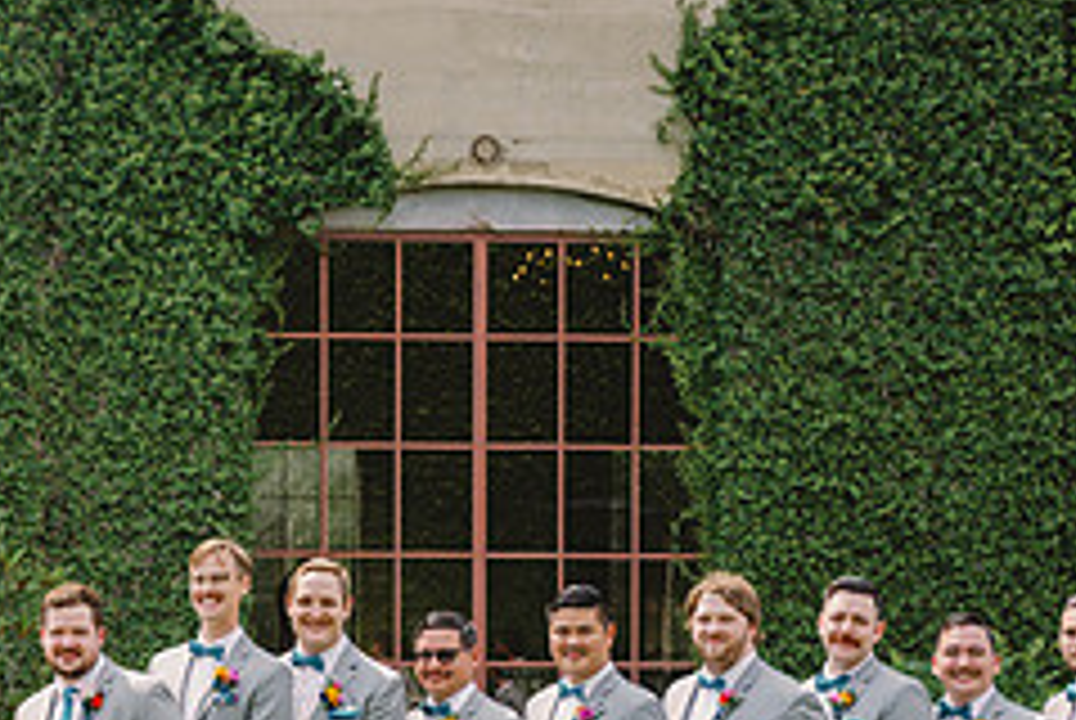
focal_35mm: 85
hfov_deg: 23.0
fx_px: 2544
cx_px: 32
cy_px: 718
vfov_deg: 15.8
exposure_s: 1/320
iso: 32
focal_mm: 34.5
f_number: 2.8
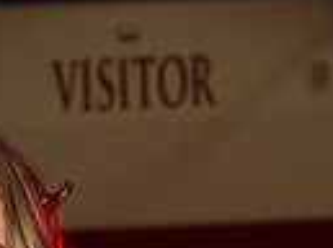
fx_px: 1324
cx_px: -3
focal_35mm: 138
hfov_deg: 14.1
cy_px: 558
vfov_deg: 9.7
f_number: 5
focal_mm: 41
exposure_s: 1/250
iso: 250
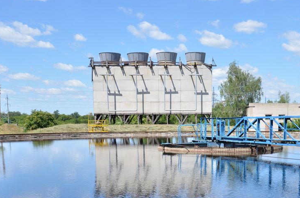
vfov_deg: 24.9
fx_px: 432
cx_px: 198
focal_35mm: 52
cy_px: 187
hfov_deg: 37.9
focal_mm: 18
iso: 320
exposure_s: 1/400
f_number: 10
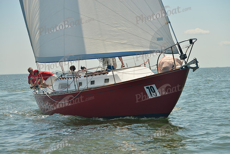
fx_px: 588
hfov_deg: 22.1
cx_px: 115
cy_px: 77
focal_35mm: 92
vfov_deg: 14.9
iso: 200
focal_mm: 92
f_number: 6.3
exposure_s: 1/640
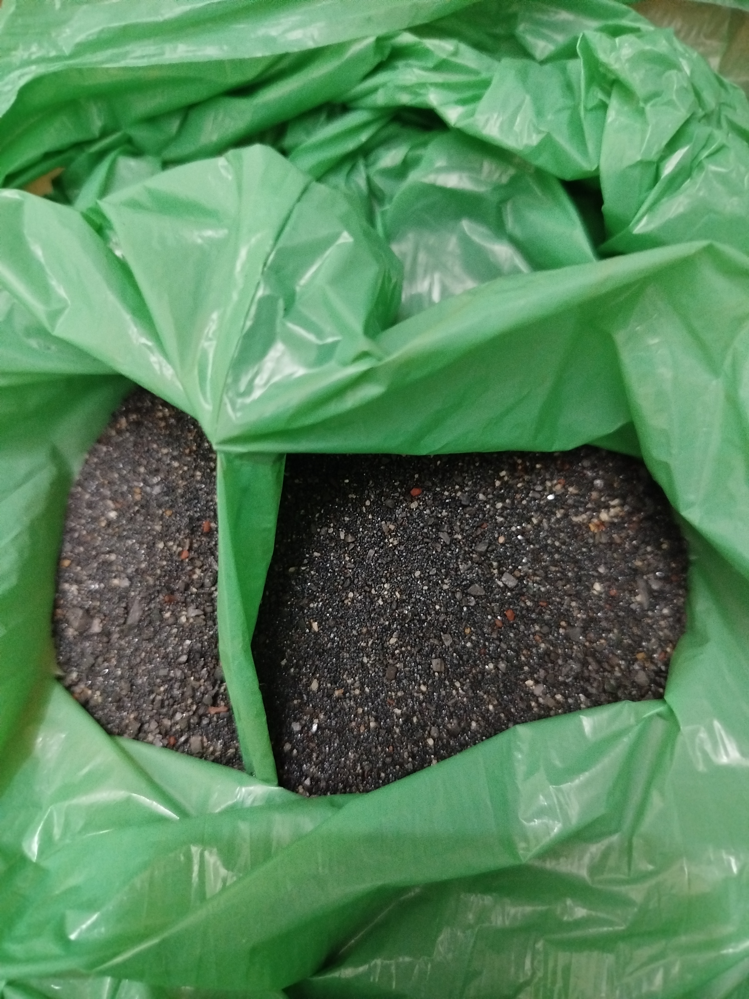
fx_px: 692
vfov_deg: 71.6
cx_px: 374
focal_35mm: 24
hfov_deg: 56.8
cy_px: 500
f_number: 1.7
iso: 1600
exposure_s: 1/17
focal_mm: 5.31
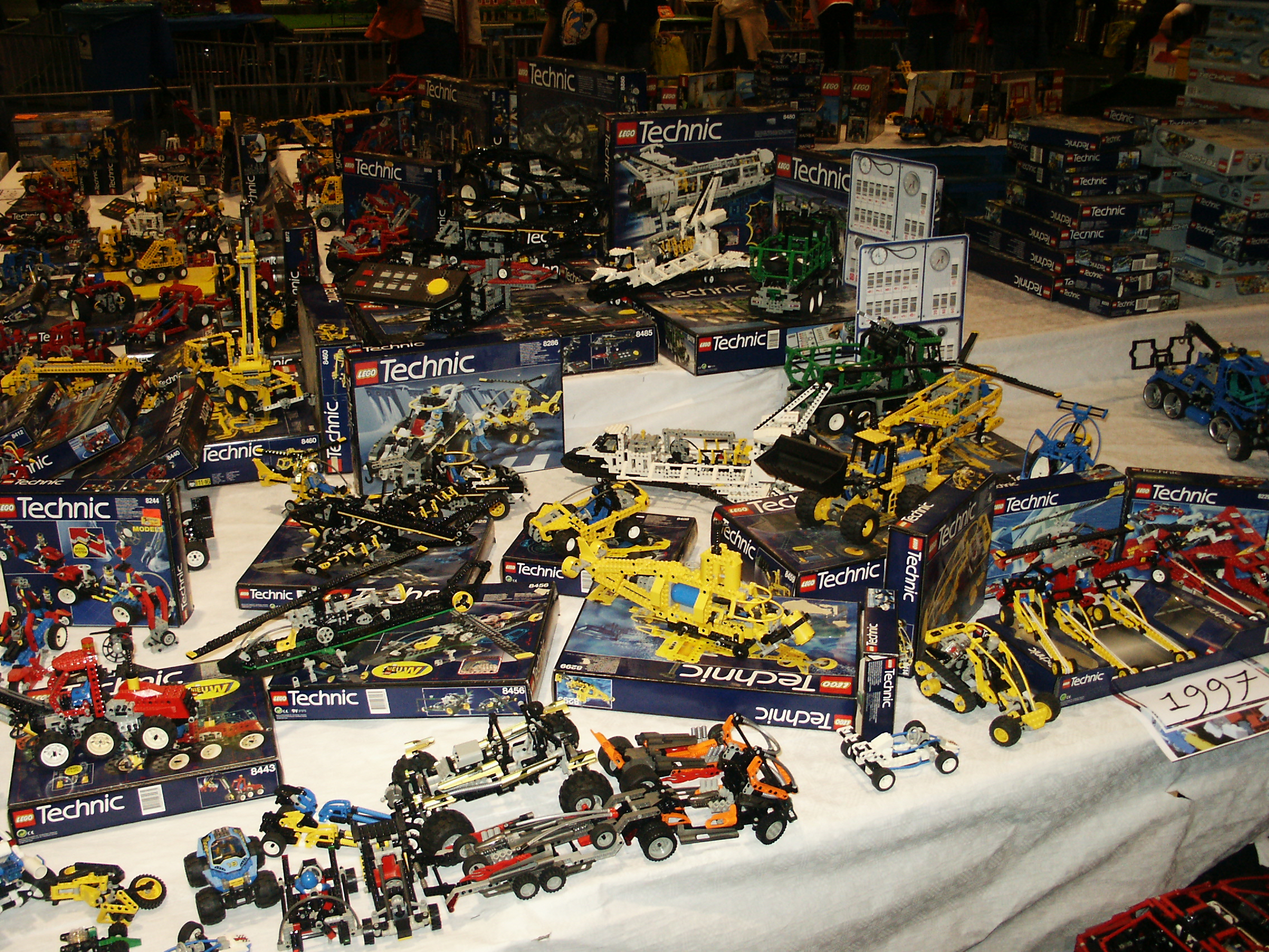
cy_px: 476
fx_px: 1283
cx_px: 634
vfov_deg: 40.7
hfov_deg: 52.6
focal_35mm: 35
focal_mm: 7.18
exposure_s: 1/45
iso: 200
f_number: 3
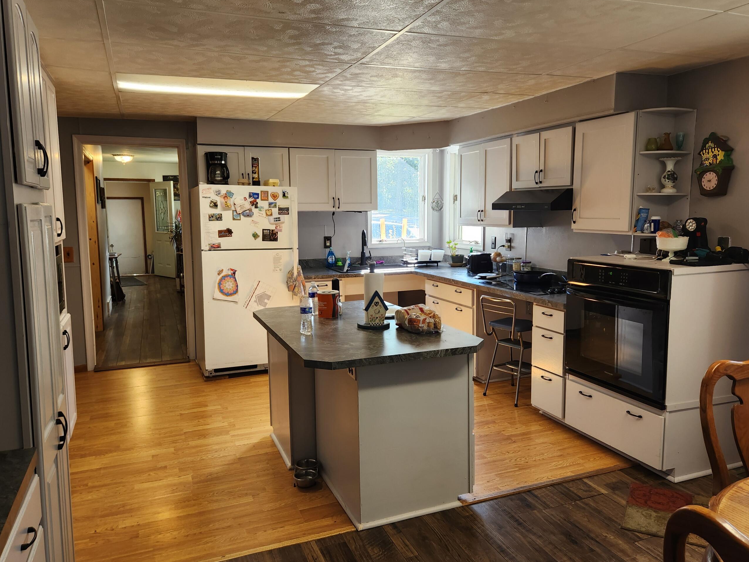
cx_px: 384
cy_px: 279
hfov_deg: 65.3
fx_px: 584
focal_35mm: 27
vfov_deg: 51.4
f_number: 1.8
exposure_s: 1/120
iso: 100
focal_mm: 5.4
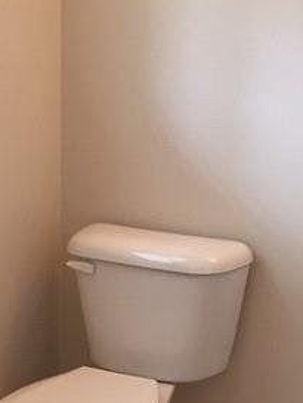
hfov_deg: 20.9
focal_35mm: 68
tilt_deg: -13.7
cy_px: 247
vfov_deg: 28.5
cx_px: 304
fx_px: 793
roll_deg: -4.2
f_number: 2.2
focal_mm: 4.15
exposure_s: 1/30
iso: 64
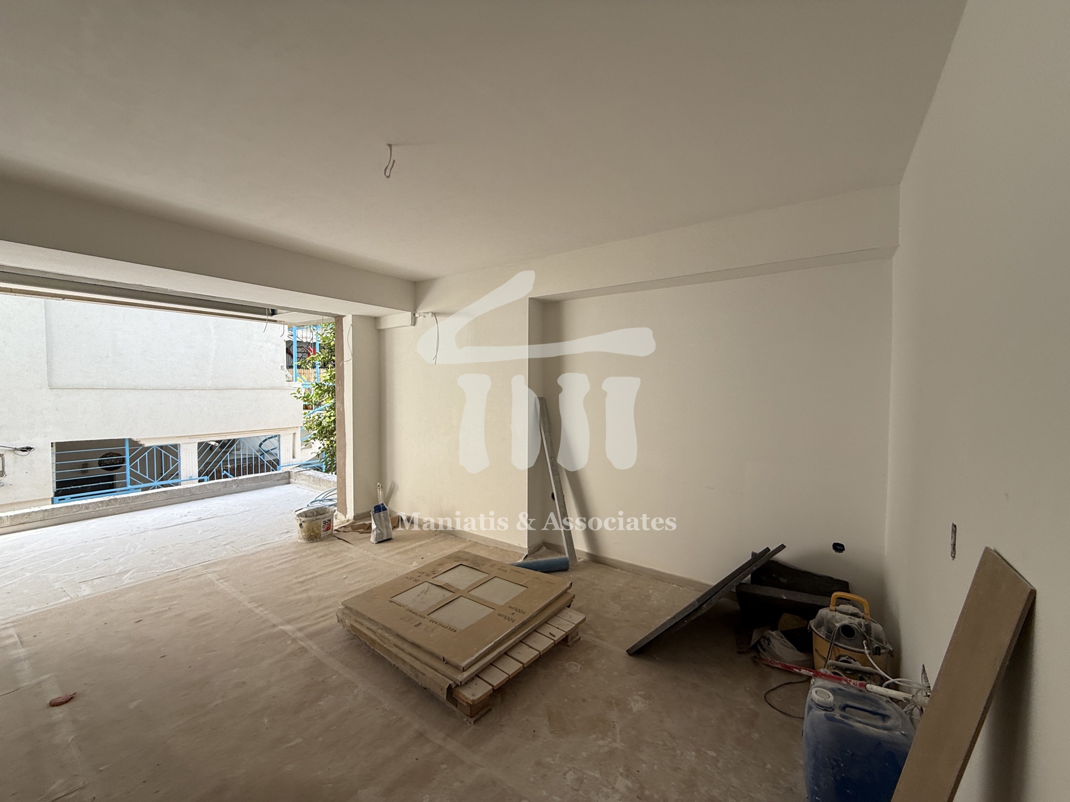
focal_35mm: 14
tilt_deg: -0.7
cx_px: 535
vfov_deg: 85.7
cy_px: 401
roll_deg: -0.6
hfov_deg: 102.1
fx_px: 433
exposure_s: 1/275
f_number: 2.2
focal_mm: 2.22
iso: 50
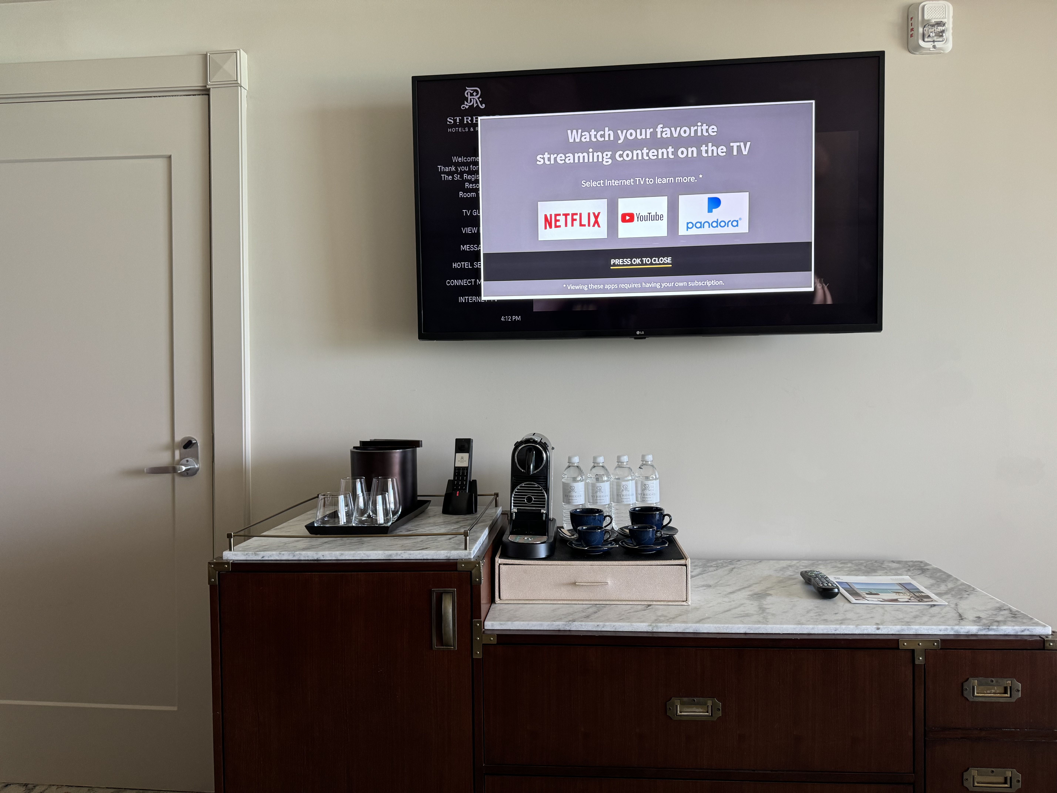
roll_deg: +0.8
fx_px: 733
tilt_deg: -1.2
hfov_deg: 71.6
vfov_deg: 56.8
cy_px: 396
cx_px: 528
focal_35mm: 24
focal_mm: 6.76
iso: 200
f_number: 1.78
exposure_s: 1/60
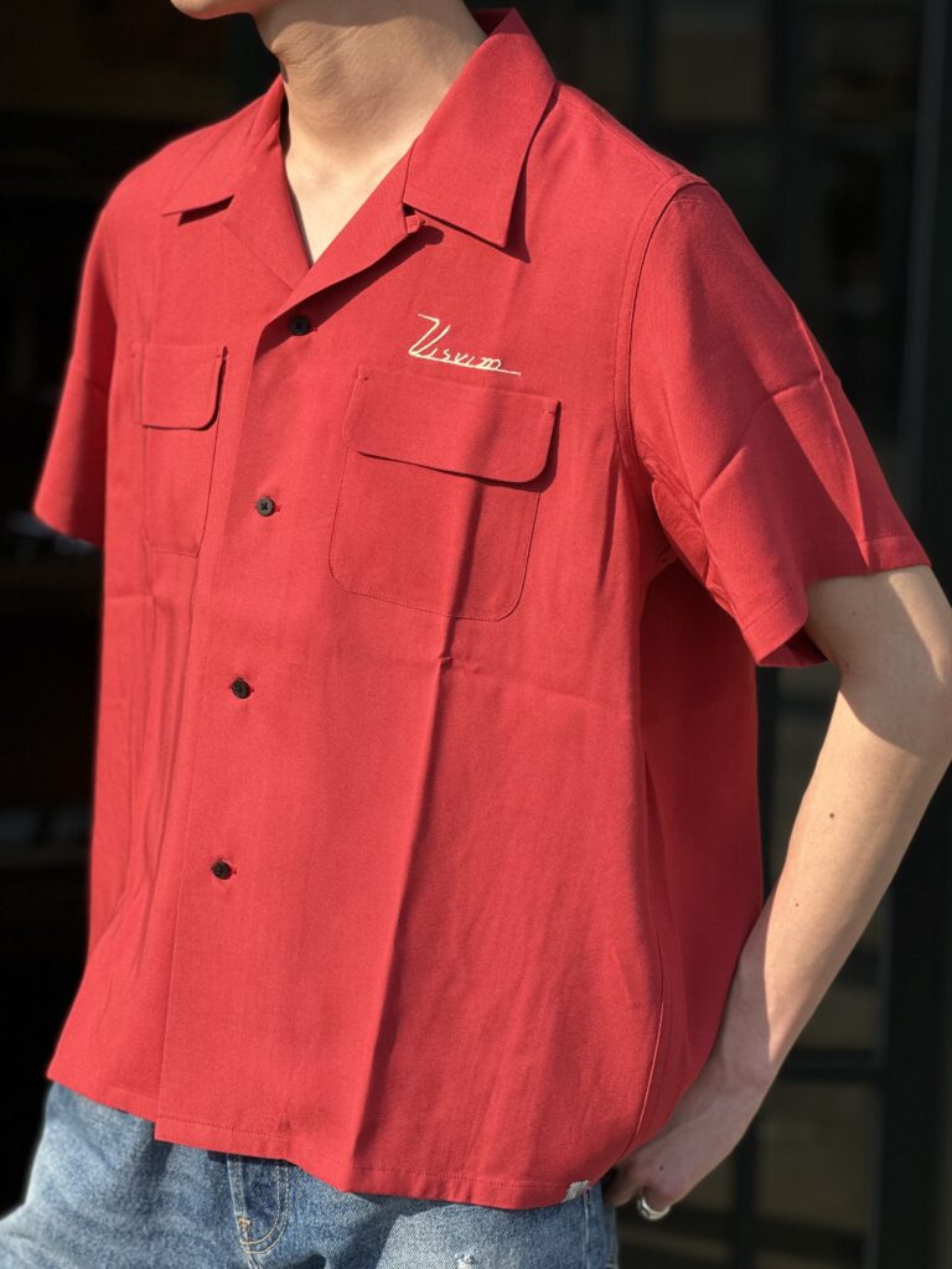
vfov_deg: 25.3
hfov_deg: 19.1
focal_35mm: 77
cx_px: 476
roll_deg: -2.0
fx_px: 2824
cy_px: 634
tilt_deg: -7.4
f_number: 2.8
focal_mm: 9
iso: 32
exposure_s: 1/558
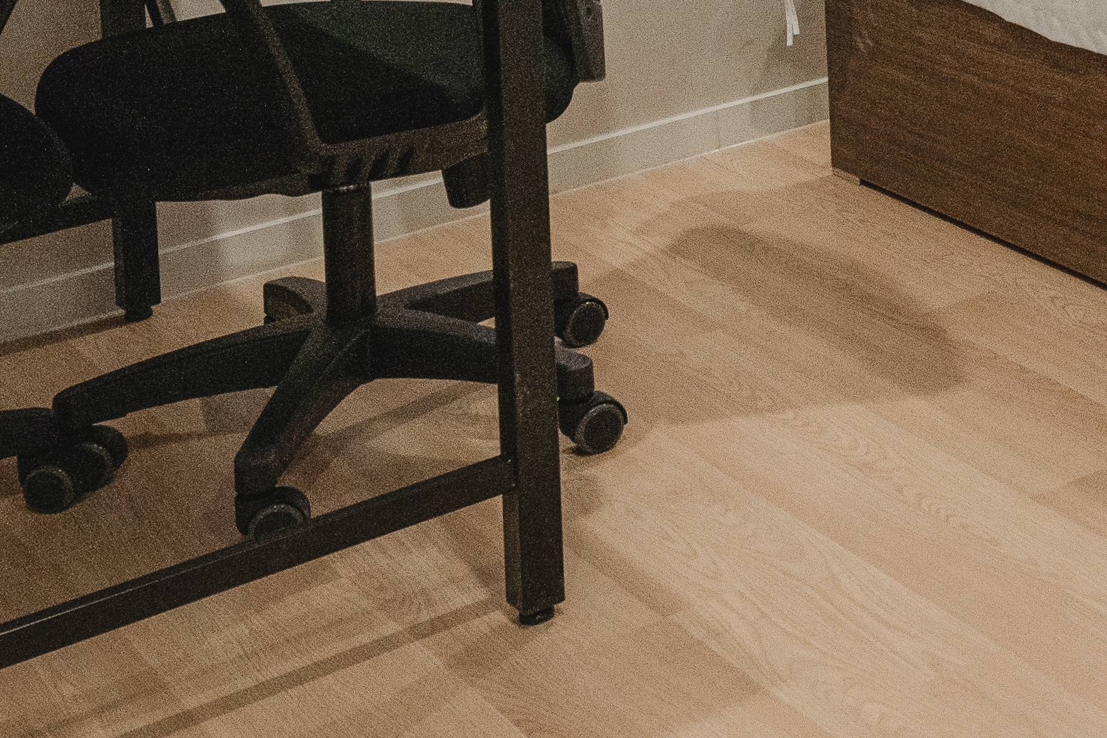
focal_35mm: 86
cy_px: -598
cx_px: 1565
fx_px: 2645
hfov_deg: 20.8
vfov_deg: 14.1
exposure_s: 1/80
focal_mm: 19
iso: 800
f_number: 5.6
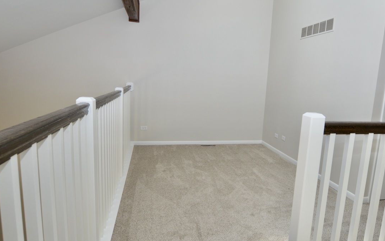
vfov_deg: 53.0
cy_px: 124
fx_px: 241
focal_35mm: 23
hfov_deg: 76.1
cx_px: 234
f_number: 5.6
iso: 280
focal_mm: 10
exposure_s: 1/125
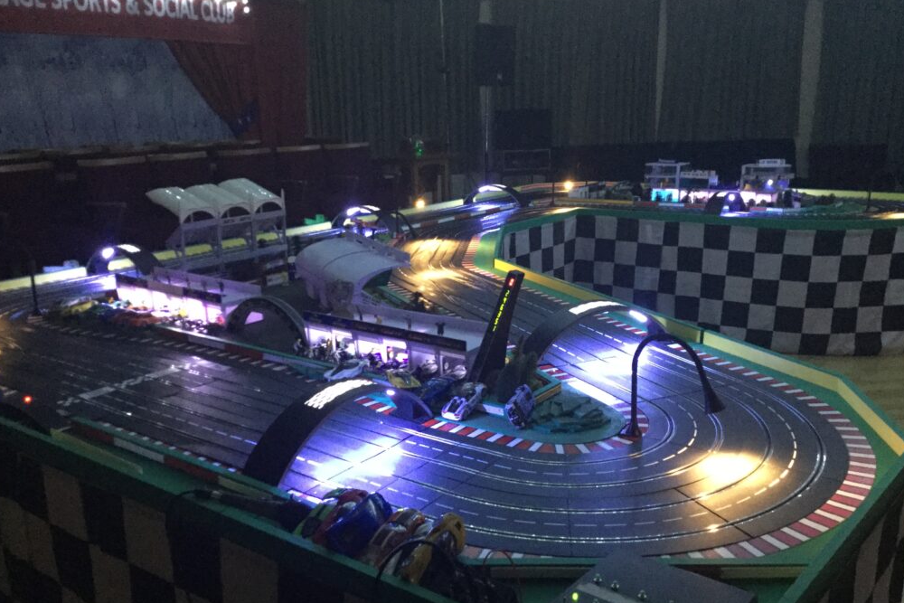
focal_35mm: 33
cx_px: 454
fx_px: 829
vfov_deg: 40.0
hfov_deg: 57.2
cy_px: 324
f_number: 2.4
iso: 500
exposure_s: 1/17
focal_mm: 3.3
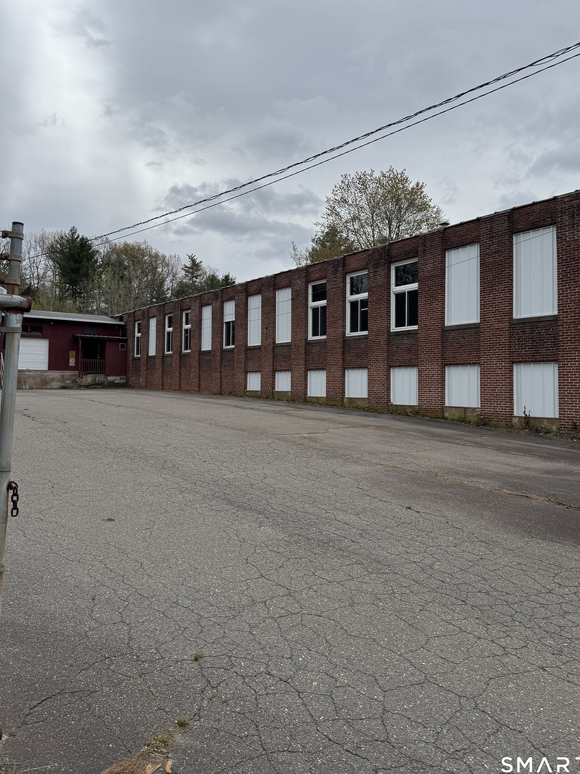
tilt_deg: +4.0
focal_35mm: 26
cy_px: 362
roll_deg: -1.1
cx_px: 313
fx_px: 581
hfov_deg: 53.0
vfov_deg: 67.2
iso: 80
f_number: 1.78
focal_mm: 6.76
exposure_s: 1/6410
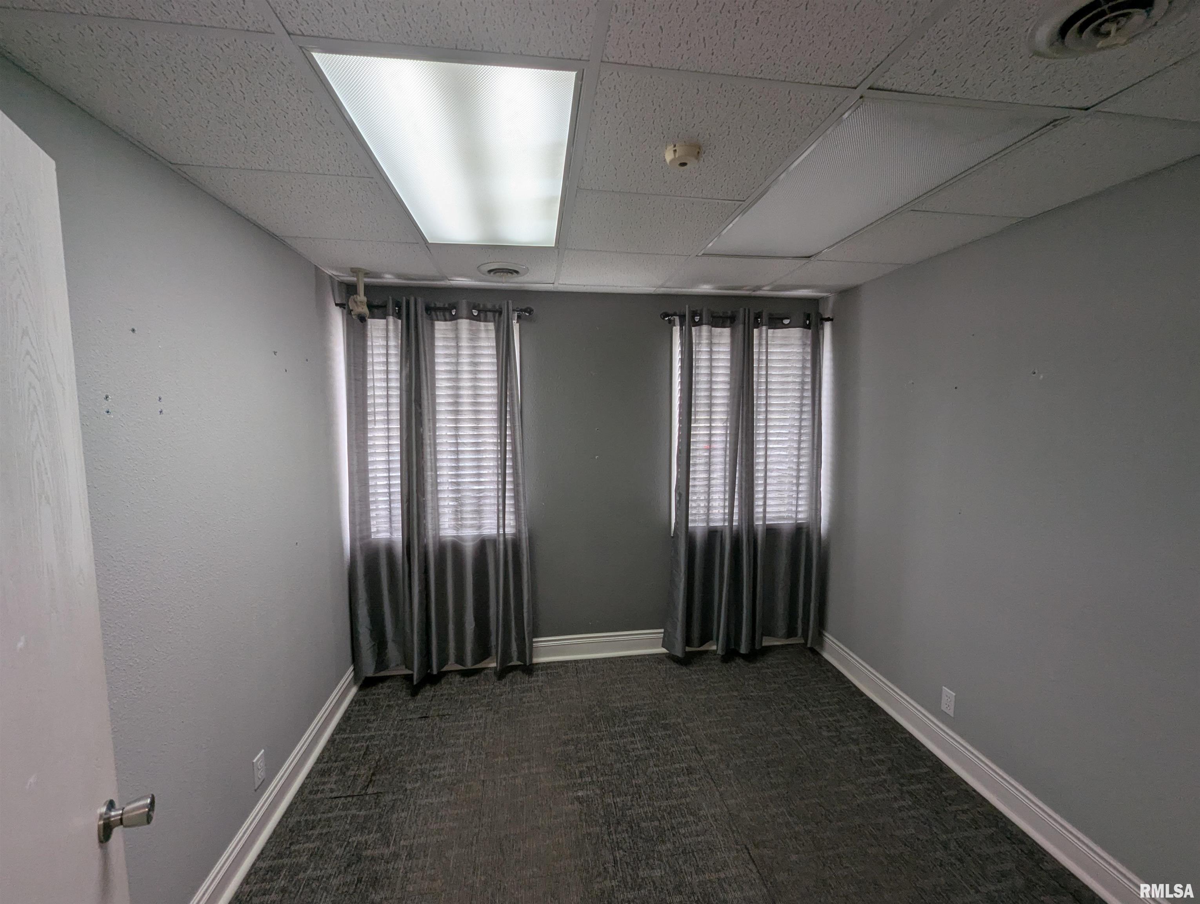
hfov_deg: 106.1
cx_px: 600
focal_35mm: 13
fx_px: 451
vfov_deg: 90.1
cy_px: 452
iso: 44
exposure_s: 1/60
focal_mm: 1.95
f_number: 2.2
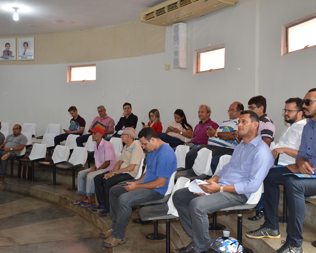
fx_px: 355
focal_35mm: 38
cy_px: 127
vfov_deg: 39.2
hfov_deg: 47.9
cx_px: 164
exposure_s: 1/80
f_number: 4.5
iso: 400
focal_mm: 22
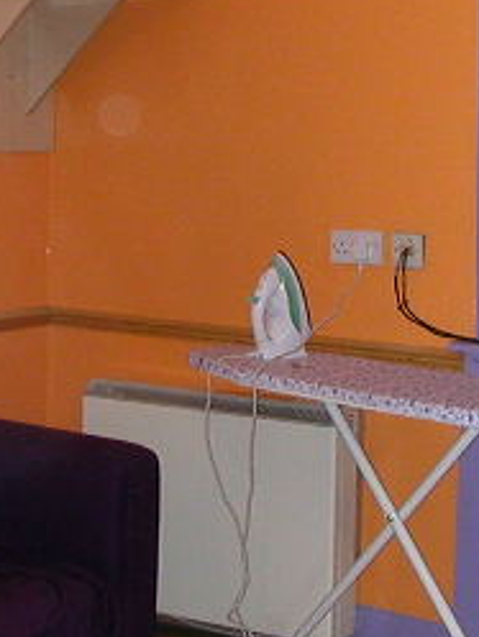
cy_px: 235
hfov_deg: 15.6
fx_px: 1751
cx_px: 190
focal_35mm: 95
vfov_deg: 20.6
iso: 200
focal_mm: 5.6
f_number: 2.7
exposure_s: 1/59.9
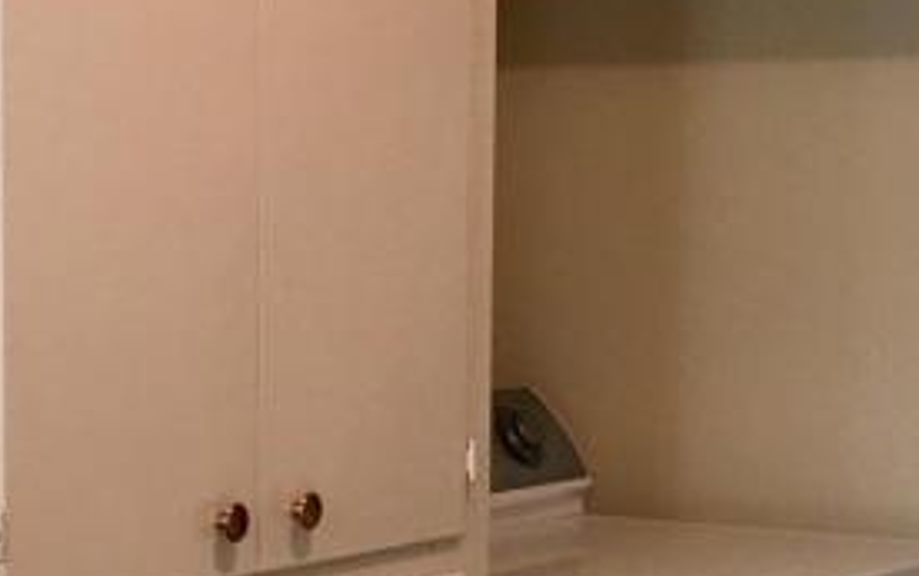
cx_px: 40
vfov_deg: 11.4
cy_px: 543
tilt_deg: -6.9
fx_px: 2858
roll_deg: +0.0
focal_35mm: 114
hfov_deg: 17.9
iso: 100
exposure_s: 1/30
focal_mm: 4.15
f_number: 2.2
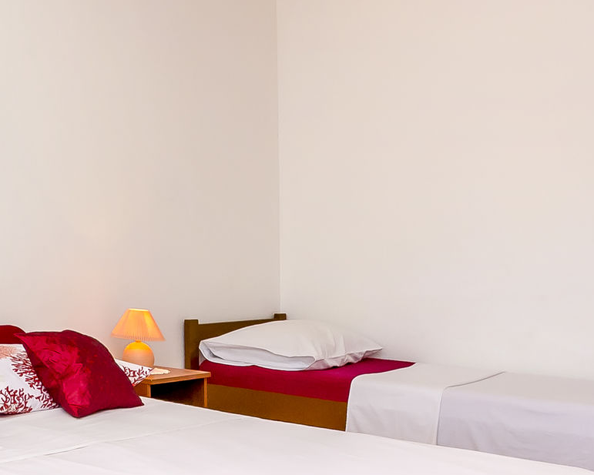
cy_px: 313
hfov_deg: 33.3
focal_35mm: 51
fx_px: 897
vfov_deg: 29.5
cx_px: -12
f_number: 8
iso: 100
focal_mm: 10
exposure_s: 1/100
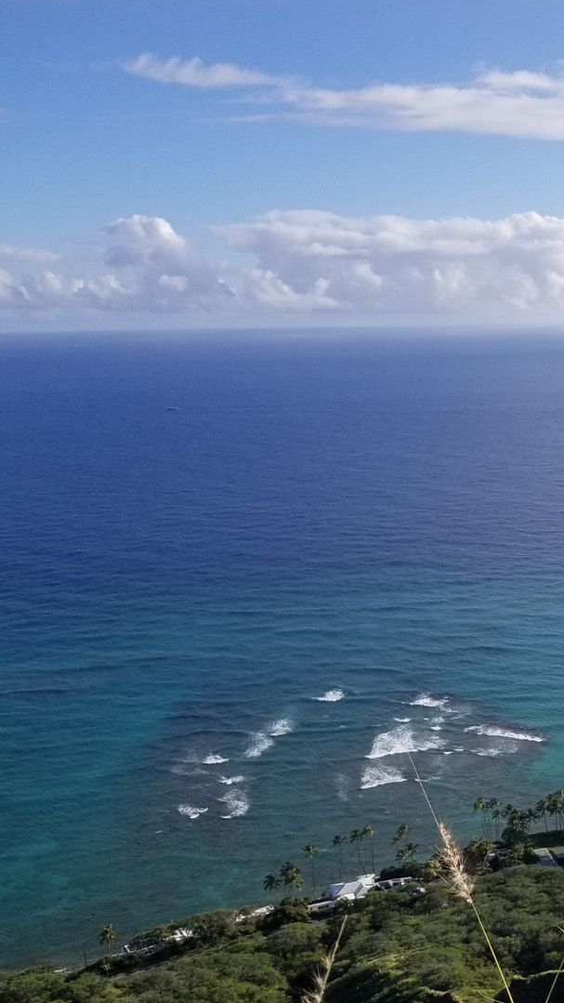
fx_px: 1117
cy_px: 615
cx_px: 535
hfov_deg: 27.1
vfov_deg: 48.0
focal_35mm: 42
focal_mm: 4.25
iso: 50
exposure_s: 1/3264
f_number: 1.7
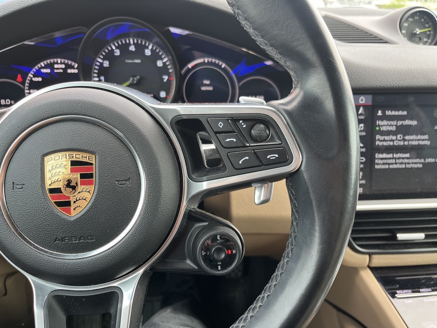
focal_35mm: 26
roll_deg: +0.4
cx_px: 218
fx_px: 328
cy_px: 164
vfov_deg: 53.1
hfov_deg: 67.3
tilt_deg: -24.9
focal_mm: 5.1
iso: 50
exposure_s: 1/124
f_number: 1.6
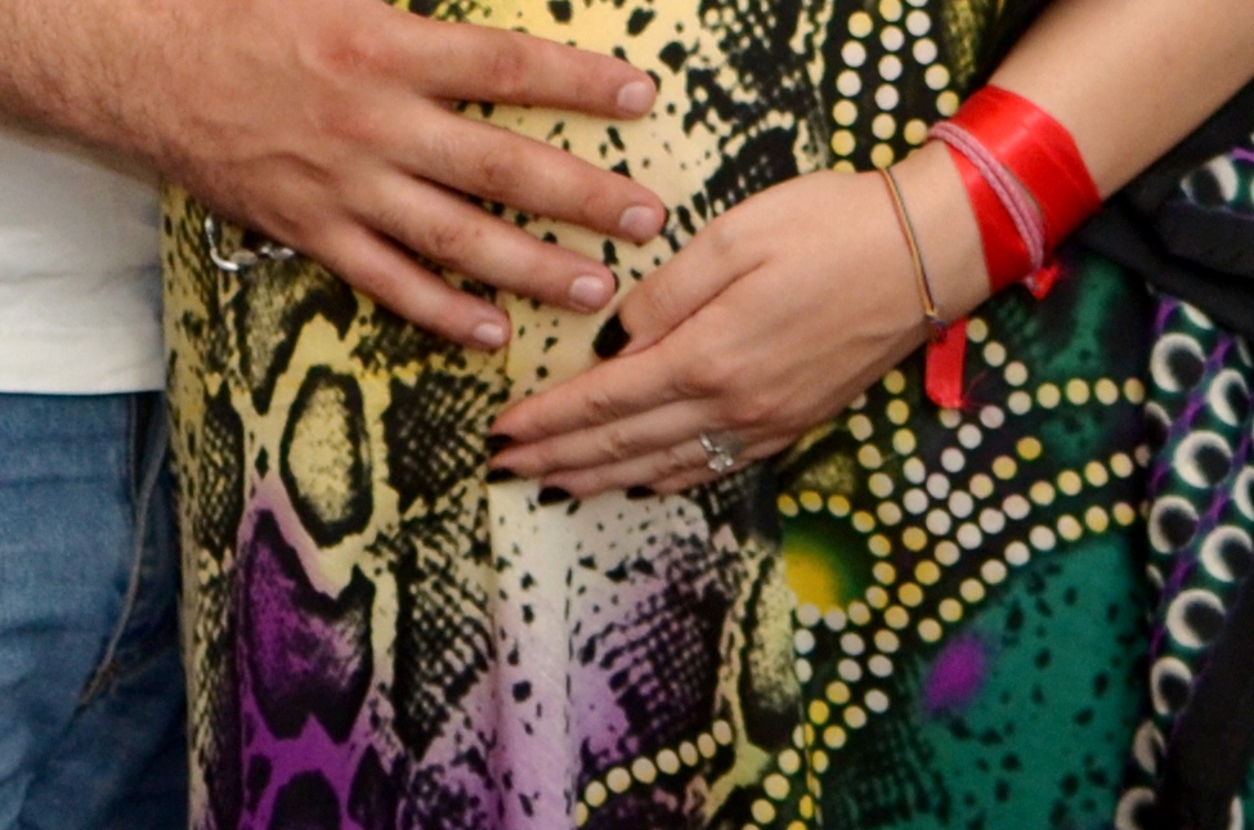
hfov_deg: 7.9
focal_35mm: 259
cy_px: -1120
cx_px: 1143
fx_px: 9019
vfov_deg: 5.1
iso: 400
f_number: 2.8
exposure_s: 1/200
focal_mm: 35
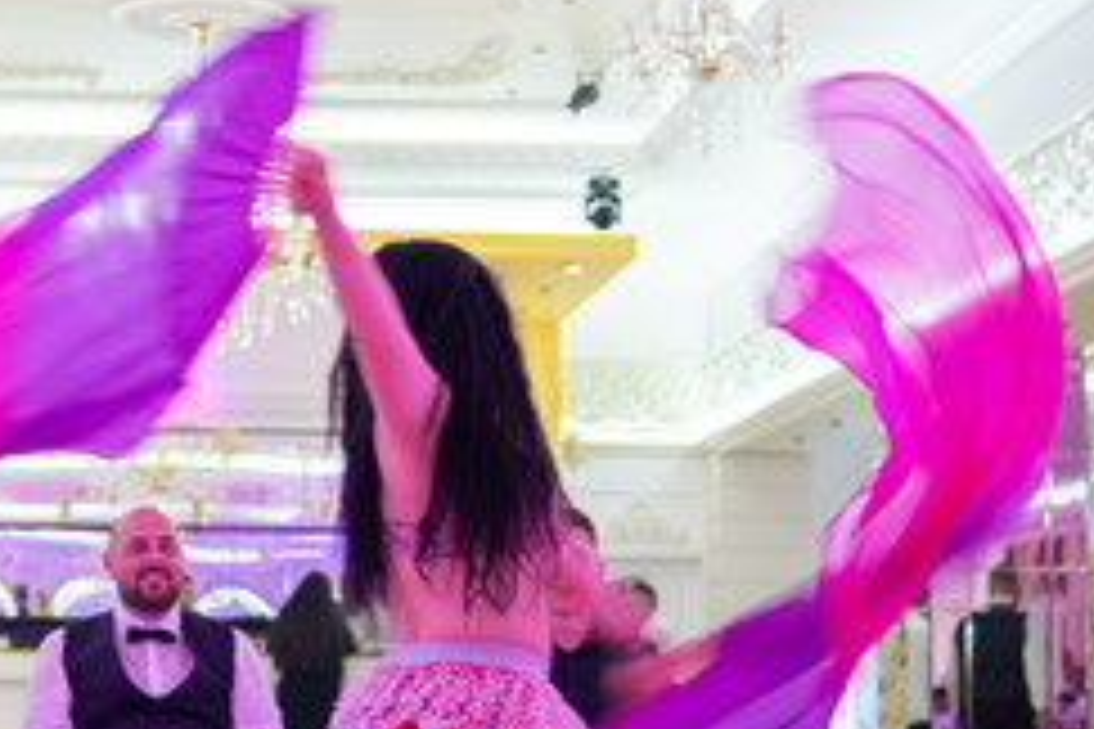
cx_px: 198
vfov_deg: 14.8
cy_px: 538
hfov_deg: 21.8
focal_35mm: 92
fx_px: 2796
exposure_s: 1/60
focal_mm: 23
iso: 1250
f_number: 1.4
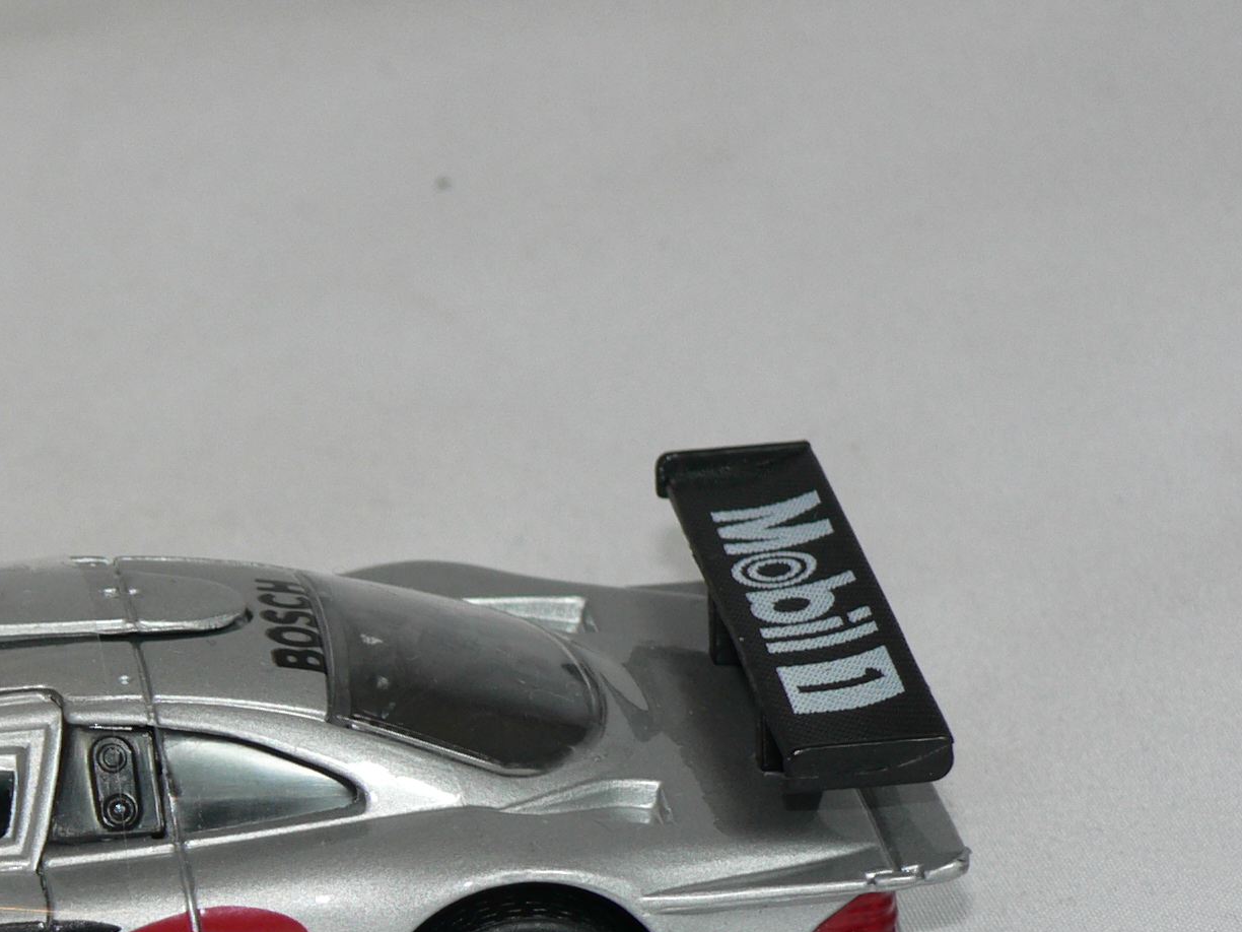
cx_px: -50
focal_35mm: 207
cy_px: 845
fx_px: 7427
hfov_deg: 9.5
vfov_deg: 7.2
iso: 80
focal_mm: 16.5
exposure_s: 1/60
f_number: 3.2
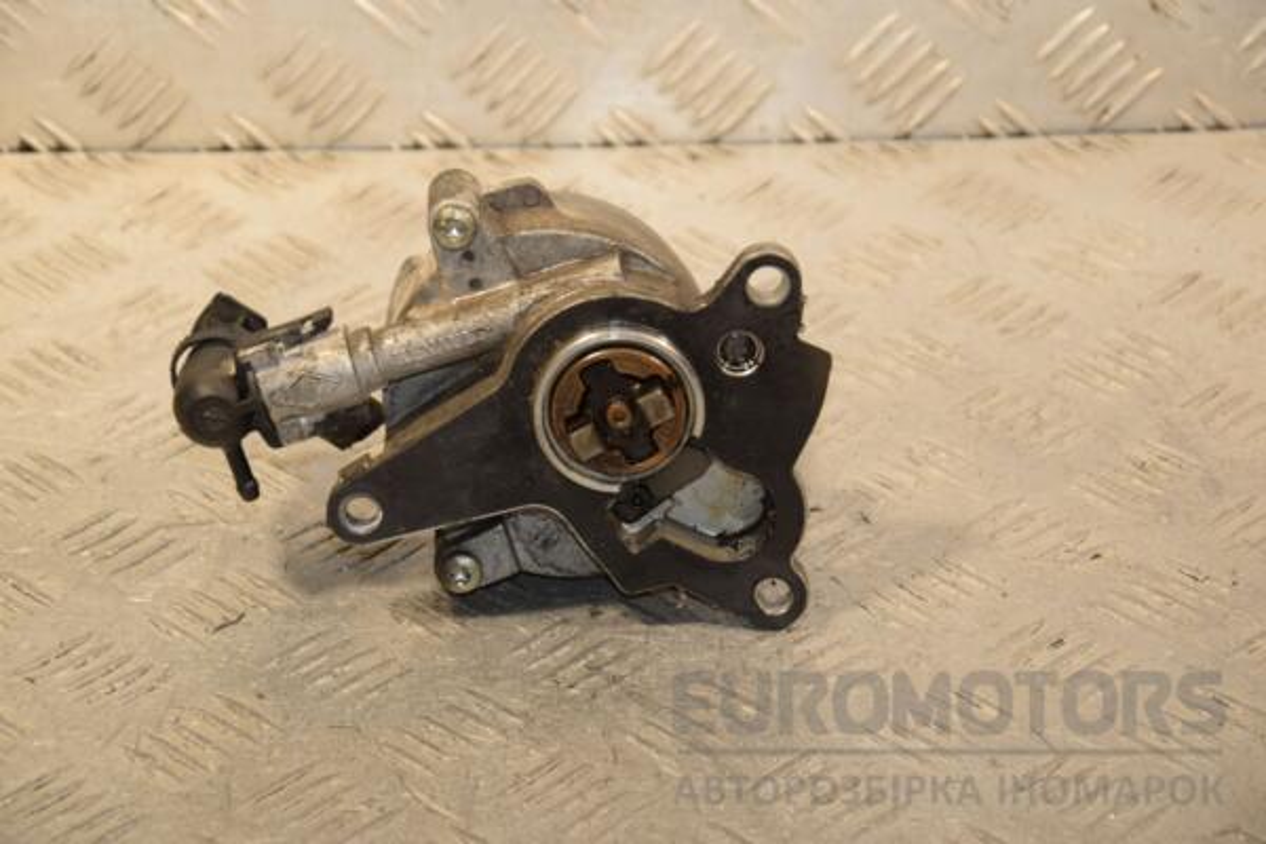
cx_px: 633
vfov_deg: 11.4
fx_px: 4220
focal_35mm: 120
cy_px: 422
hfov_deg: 17.1
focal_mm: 80
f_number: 6.3
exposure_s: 1/200
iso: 800
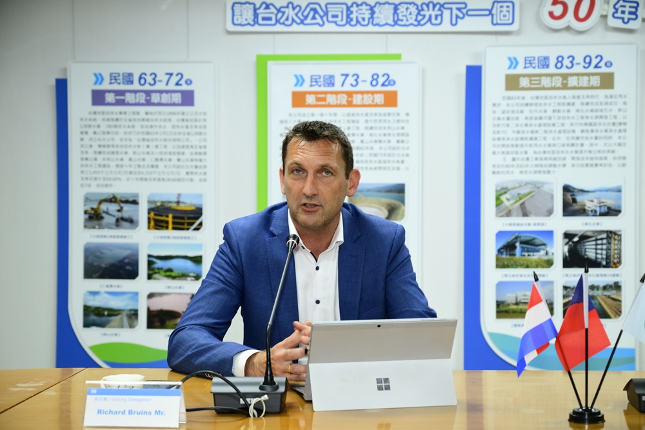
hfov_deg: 31.0
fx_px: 1164
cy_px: 215
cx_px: 322
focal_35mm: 65
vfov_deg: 20.9
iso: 640
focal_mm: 65
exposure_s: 1/50
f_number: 5
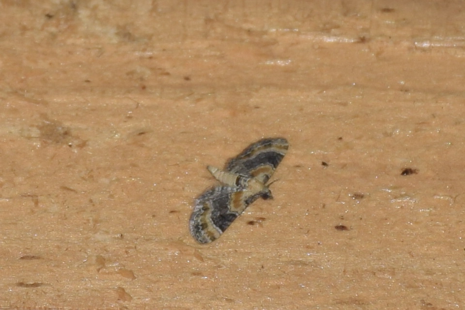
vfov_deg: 6.5
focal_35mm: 210
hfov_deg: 9.8
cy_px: 155
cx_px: 232
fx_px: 2712
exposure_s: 1/60
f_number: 6.3
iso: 100
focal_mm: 140
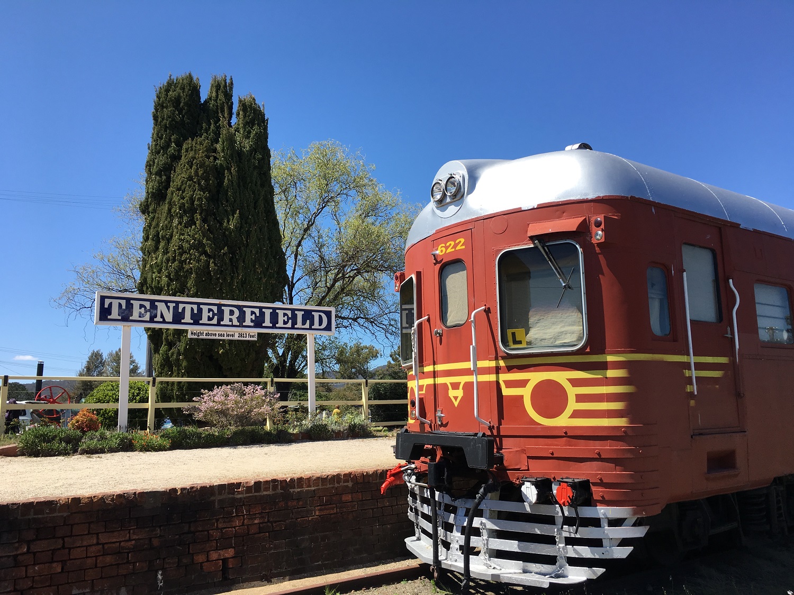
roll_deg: +2.3
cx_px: 397
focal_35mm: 29
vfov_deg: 48.2
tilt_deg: +8.1
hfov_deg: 61.7
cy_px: 298
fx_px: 665
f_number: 2.2
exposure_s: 1/1183
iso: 25
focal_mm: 4.15
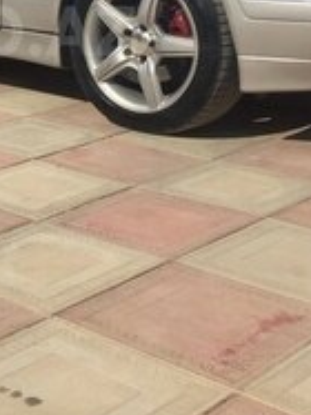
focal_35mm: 77
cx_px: -36
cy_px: 31
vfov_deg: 24.5
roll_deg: +0.4
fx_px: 923
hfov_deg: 18.4
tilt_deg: -8.5
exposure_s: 1/3968
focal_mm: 4.15
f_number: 2.2
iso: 32
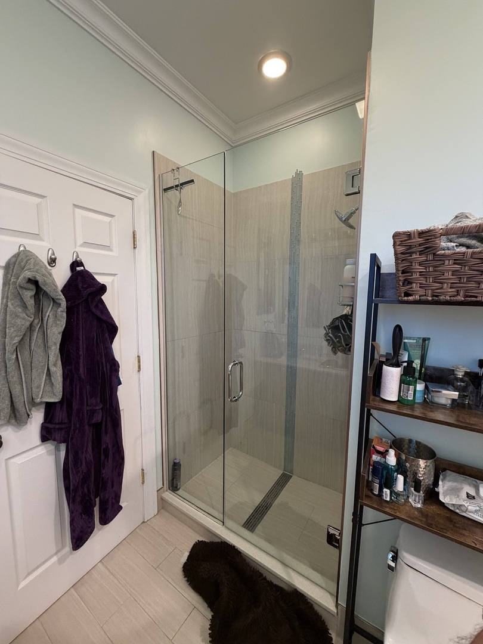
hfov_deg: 85.7
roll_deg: -0.8
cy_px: 322
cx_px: 242
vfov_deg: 102.1
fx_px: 260
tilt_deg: -7.0
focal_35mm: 14
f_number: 2.2
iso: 400
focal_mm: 2.22
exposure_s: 1/60
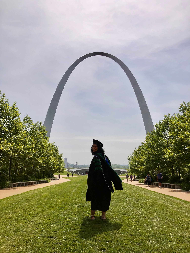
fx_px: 205
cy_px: 126
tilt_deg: +11.4
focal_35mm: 28
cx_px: 95
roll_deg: -0.1
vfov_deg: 63.4
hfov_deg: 49.7
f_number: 1.8
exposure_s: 1/6944
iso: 20
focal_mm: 4
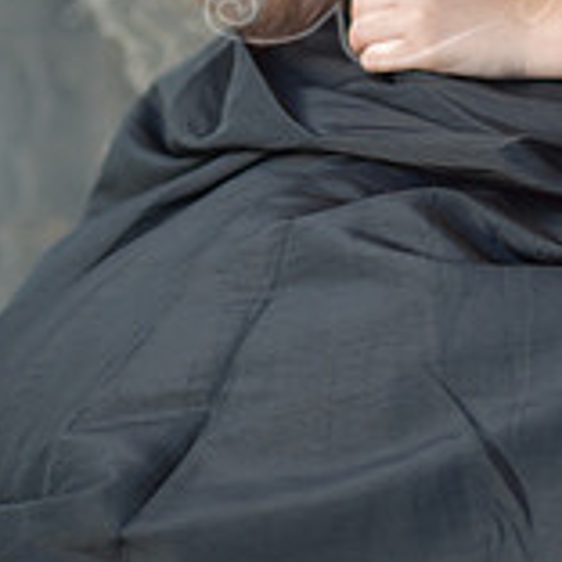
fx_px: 4923
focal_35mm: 268
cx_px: 621
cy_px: -306
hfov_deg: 6.5
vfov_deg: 6.4
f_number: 2.5
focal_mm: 85
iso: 500
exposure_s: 1/1000
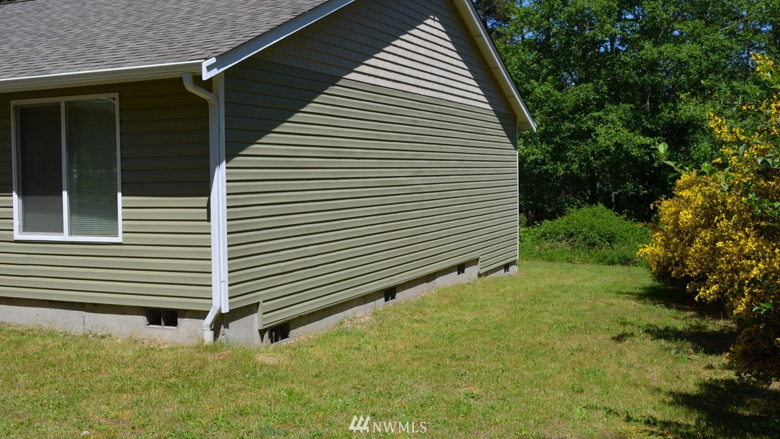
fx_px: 786
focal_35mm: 38
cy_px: 191
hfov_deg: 52.8
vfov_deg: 31.2
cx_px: 390
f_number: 8
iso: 110
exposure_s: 1/250
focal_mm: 24
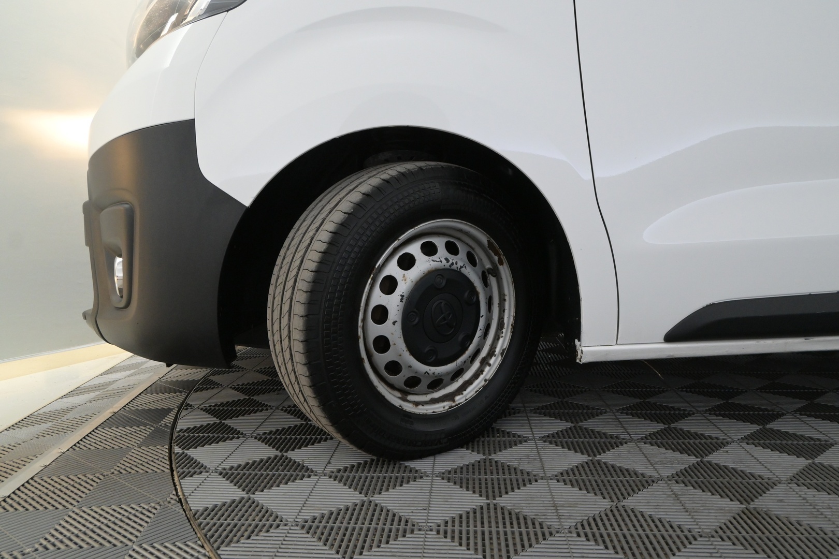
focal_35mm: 28
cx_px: 420
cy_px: 280
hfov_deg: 64.6
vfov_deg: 45.7
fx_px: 664
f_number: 5.6
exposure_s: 1/125
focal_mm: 19
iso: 2500
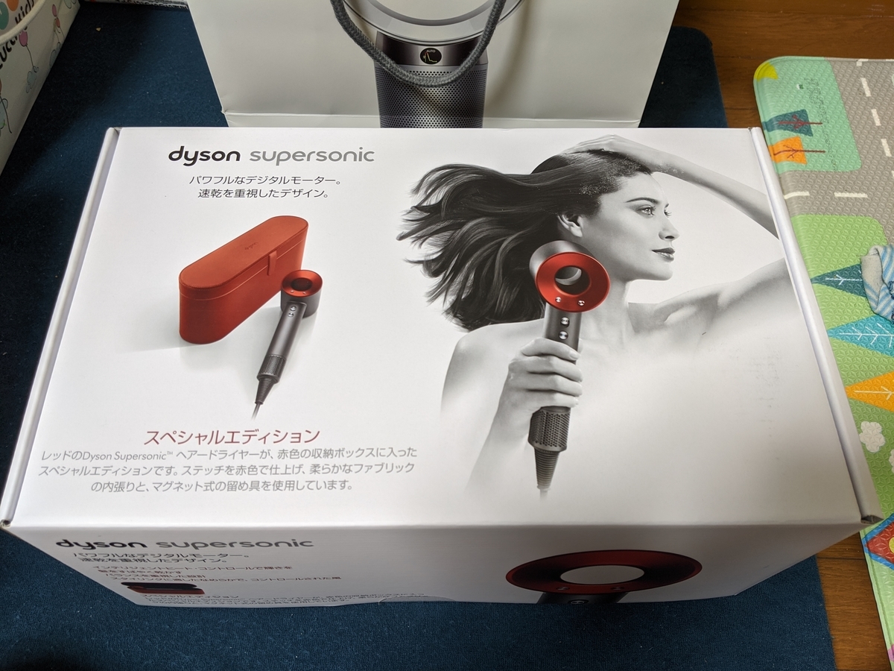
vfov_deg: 51.4
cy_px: 336
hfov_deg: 65.3
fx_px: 697
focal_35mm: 27
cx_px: 447
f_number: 1.8
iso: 109
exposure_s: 1/23.5
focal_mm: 4.44
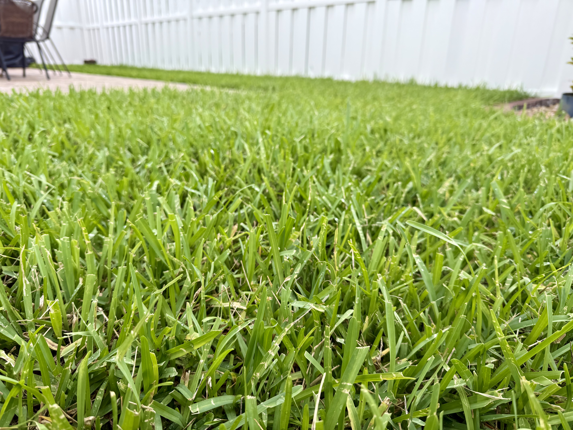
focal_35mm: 24
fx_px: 397
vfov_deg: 56.8
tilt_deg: -20.6
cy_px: 215
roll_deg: -0.9
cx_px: 286
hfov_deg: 71.6
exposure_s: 1/453
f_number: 1.78
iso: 80
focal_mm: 6.76
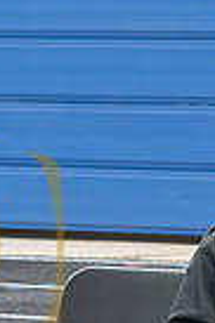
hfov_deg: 2.5
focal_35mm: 544
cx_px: 277
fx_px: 4885
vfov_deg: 3.8
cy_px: 97
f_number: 5.6
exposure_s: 1/200
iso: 320
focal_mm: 70
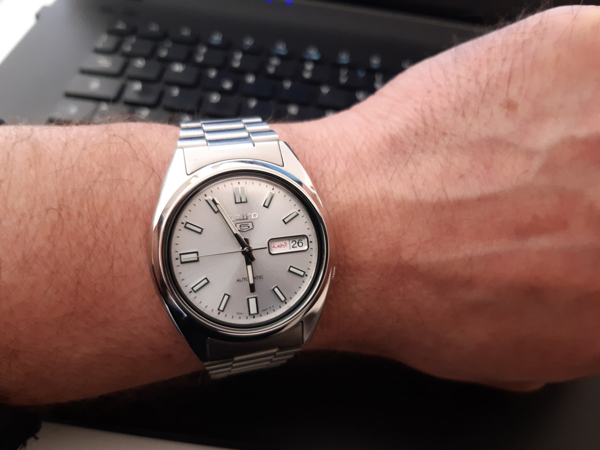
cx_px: 300
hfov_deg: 67.3
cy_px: 225
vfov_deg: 53.1
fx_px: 451
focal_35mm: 26
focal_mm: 3.92
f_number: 1.7
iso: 250
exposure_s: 1/33
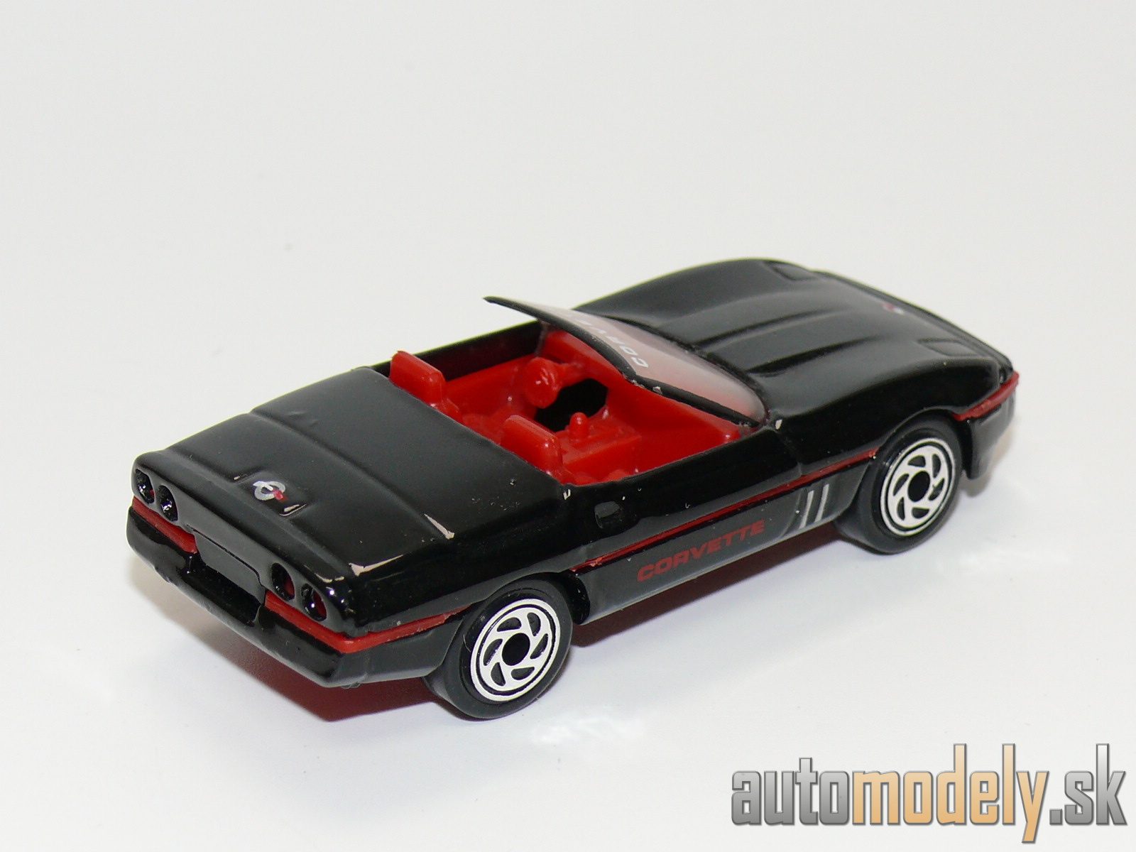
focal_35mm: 110
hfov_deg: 17.9
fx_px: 3610
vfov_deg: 13.5
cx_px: 568
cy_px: 426
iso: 100
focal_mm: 13.9
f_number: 4
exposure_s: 1/30
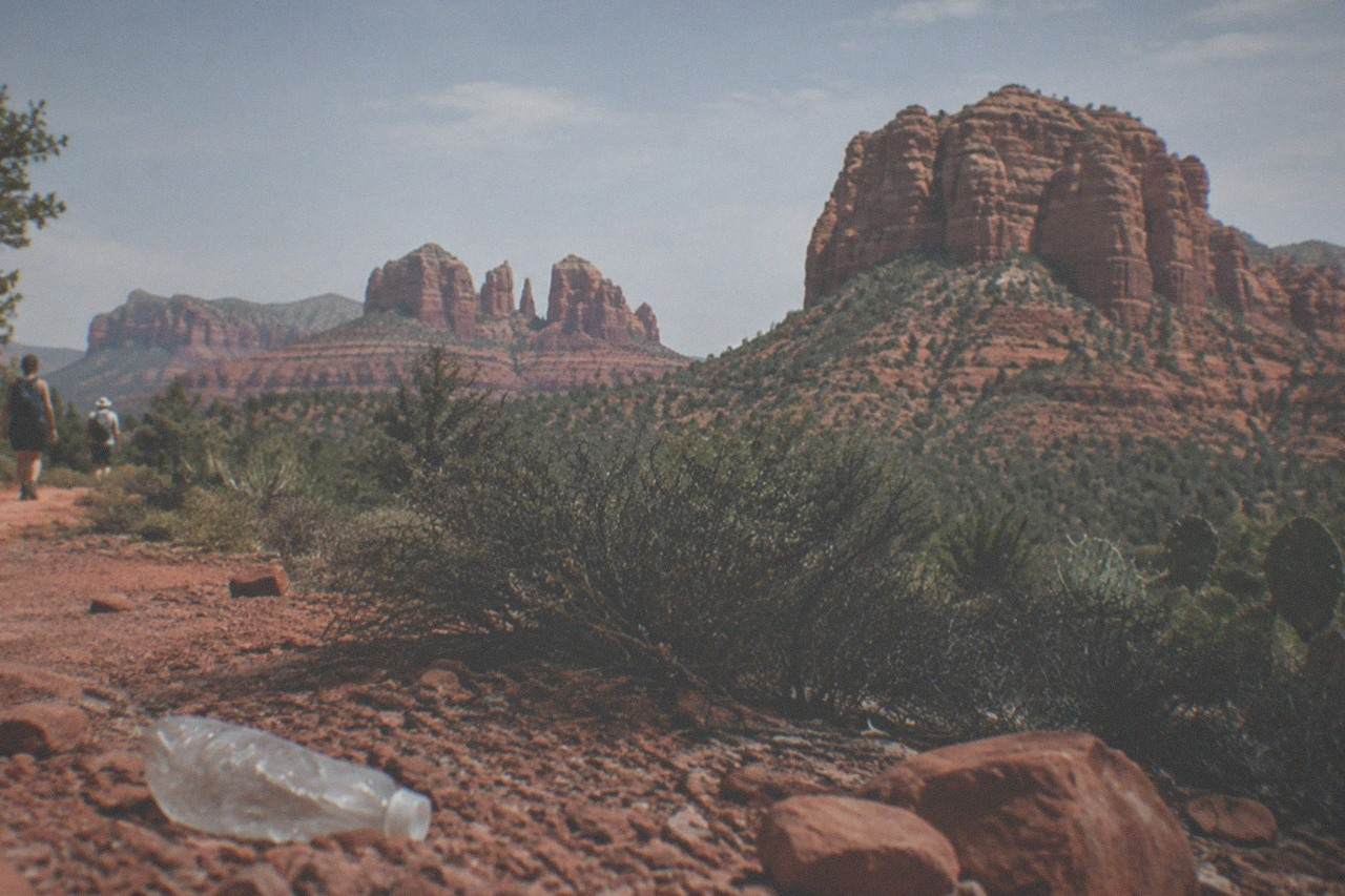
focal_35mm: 40
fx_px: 1494
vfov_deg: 33.4
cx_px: 672
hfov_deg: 48.5
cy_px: 448
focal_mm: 40
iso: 500
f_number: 9
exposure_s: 1/250
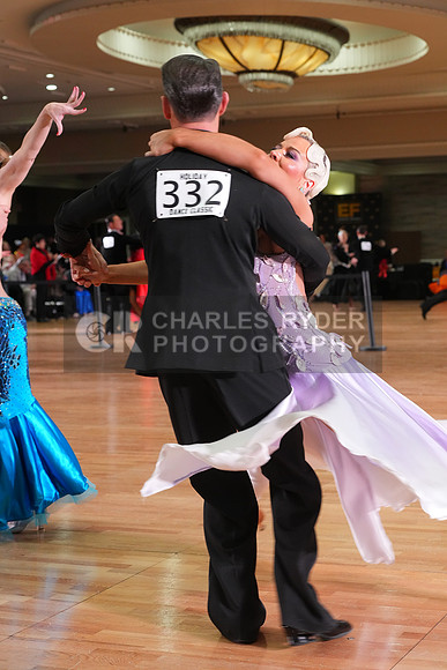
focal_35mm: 70
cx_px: 224
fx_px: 1303
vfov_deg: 28.8
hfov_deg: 19.5
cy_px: 335
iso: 3200
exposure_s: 1/200
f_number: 5.6
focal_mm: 70
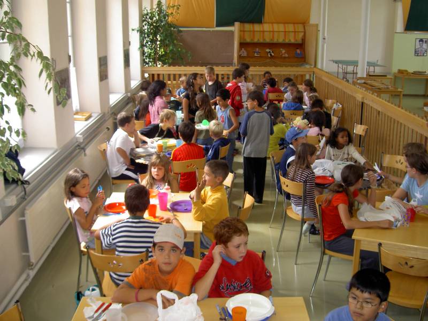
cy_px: 160
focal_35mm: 39
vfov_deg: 36.8
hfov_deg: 47.9
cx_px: 214
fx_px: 482
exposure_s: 1/60
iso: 100
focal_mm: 8
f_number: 2.8
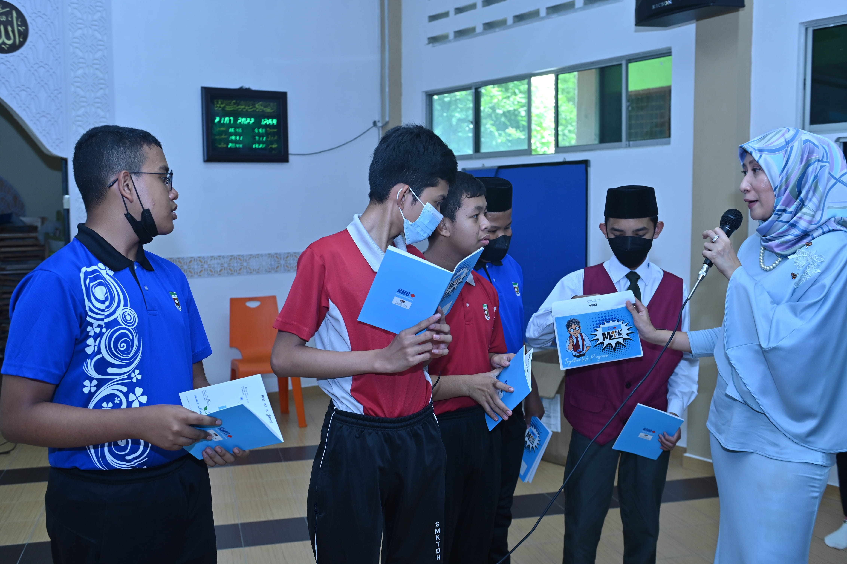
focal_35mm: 36
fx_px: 847
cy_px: 282
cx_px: 424
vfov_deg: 36.9
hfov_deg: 53.1
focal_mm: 36
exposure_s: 1/100
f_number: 3.5
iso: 800
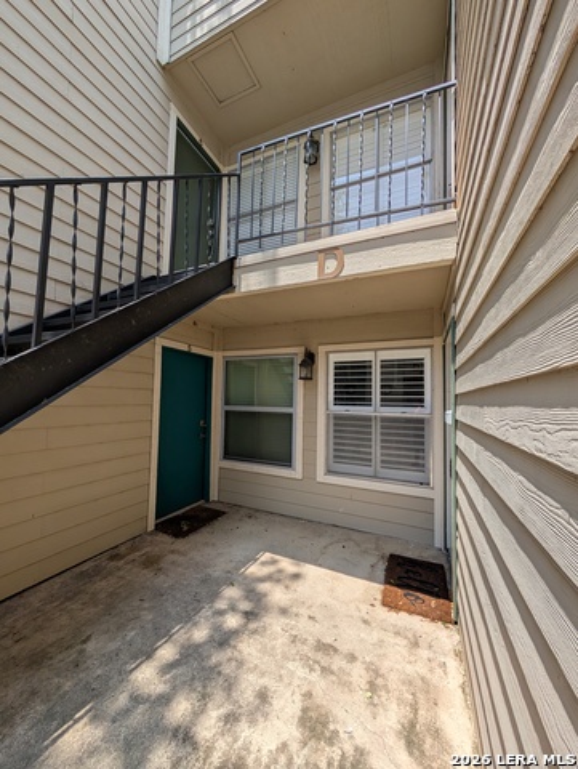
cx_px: 289
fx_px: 267
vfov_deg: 110.5
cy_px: 384
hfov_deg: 94.6
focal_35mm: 12
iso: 52
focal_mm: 2.02
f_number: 1.7
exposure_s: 1/2169
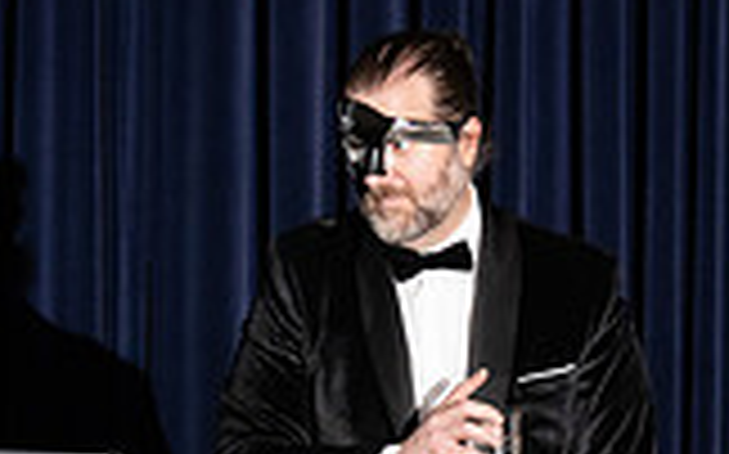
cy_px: 699
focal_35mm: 285
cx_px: 468
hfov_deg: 7.4
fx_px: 5658
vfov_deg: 4.6
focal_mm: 78
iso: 2500
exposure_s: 1/200
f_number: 4.5
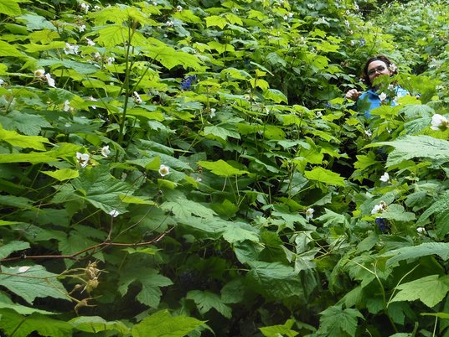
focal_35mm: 42
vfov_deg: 34.3
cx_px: 363
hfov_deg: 42.7
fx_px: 545
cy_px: 137
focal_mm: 4.5
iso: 80
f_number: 3.2
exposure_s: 1/320
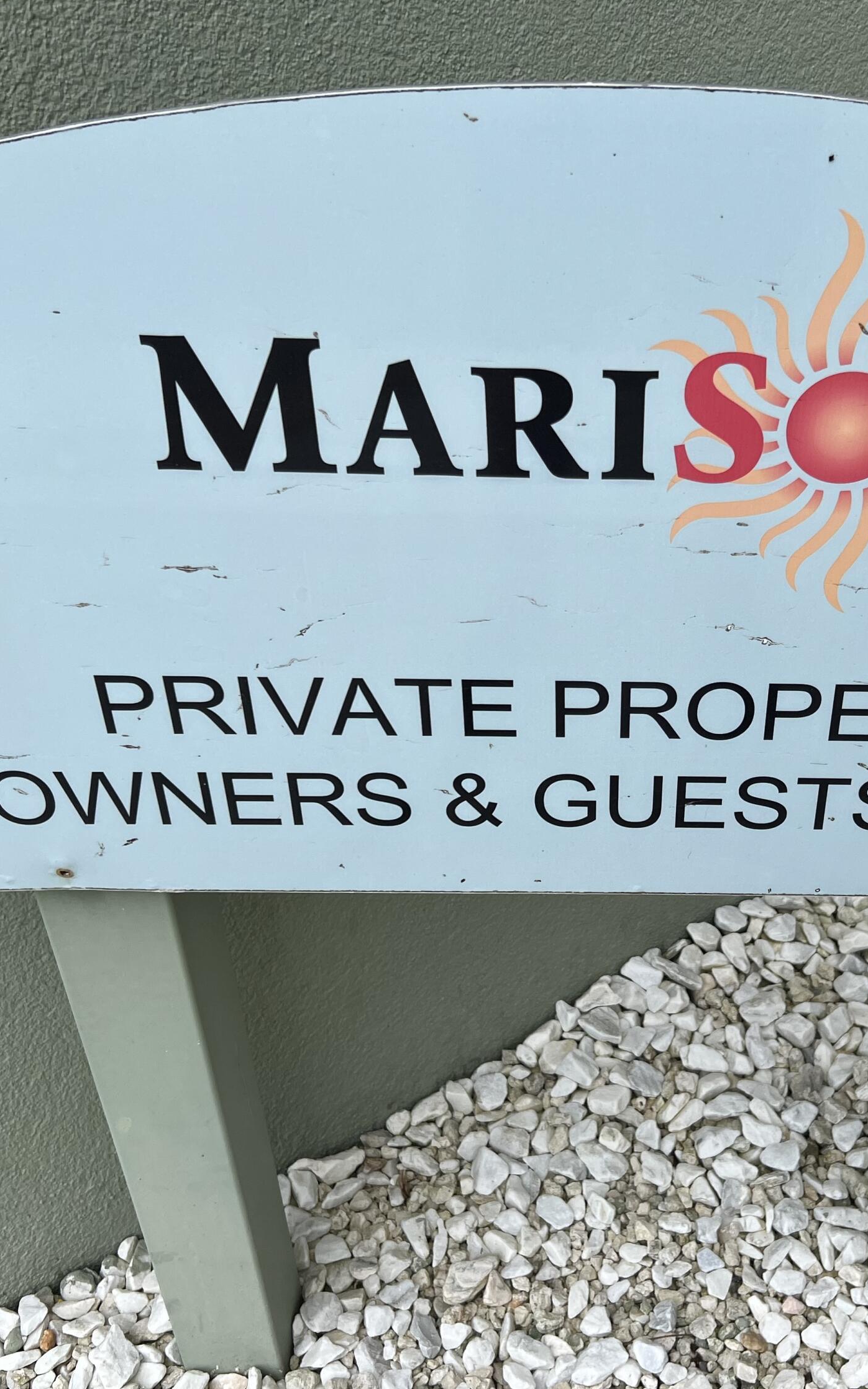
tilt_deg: -35.9
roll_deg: -1.1
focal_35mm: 37
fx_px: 1400
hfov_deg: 33.9
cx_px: 633
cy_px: 696
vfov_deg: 52.7
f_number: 1.5
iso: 50
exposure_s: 1/2165
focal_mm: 5.7
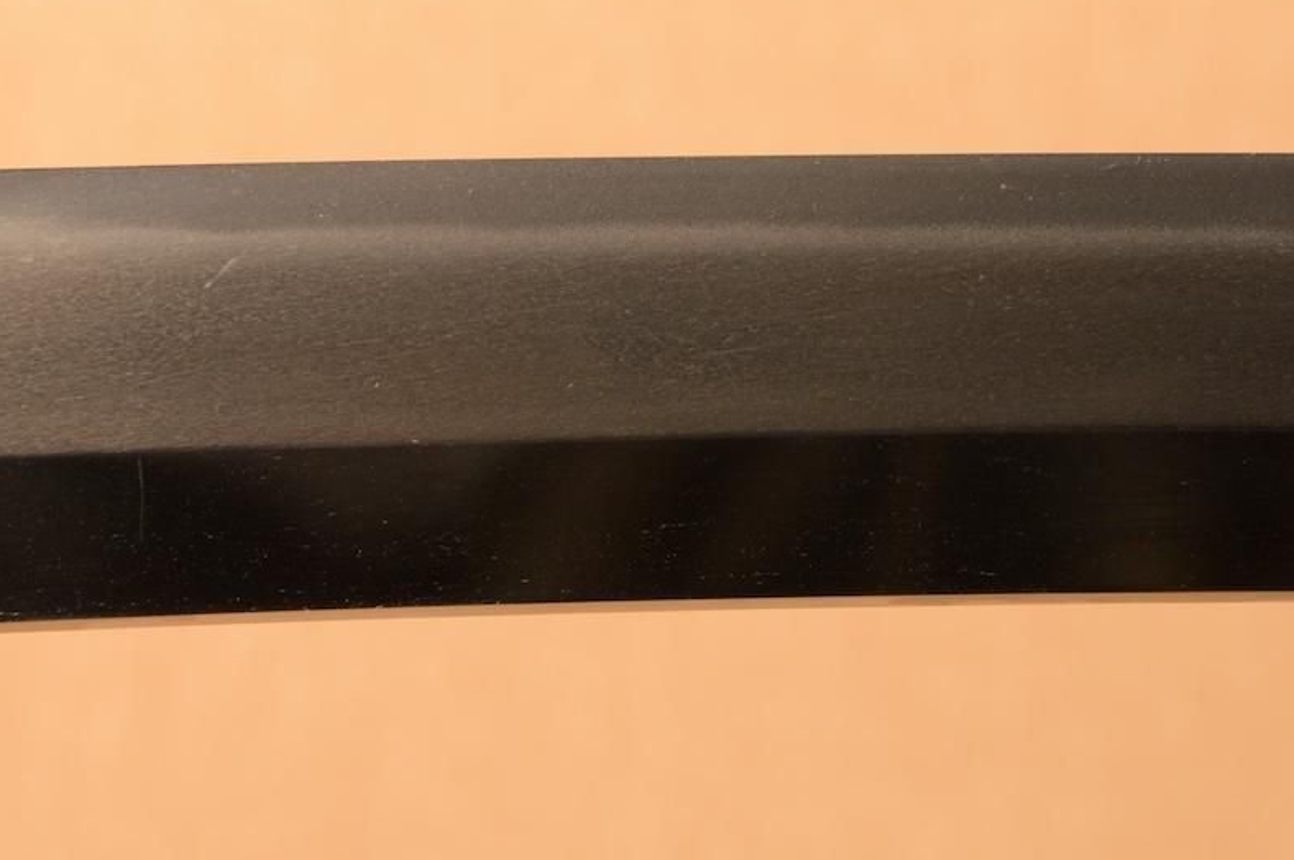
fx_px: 7179
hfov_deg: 10.3
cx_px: 882
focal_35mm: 200
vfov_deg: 6.9
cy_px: 219
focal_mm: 75
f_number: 11
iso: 400
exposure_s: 1/2
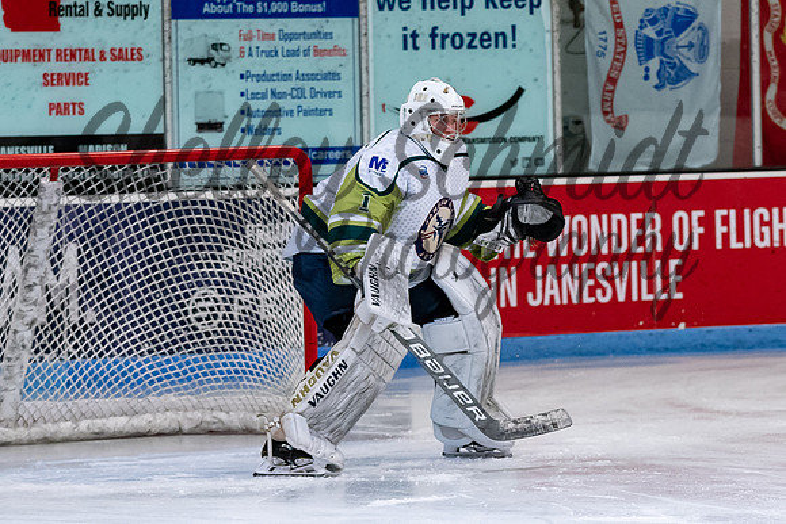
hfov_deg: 7.7
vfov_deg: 5.1
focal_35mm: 269
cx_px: 440
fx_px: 5872
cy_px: 196
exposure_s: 1/800
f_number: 3.2
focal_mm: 110
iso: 2000
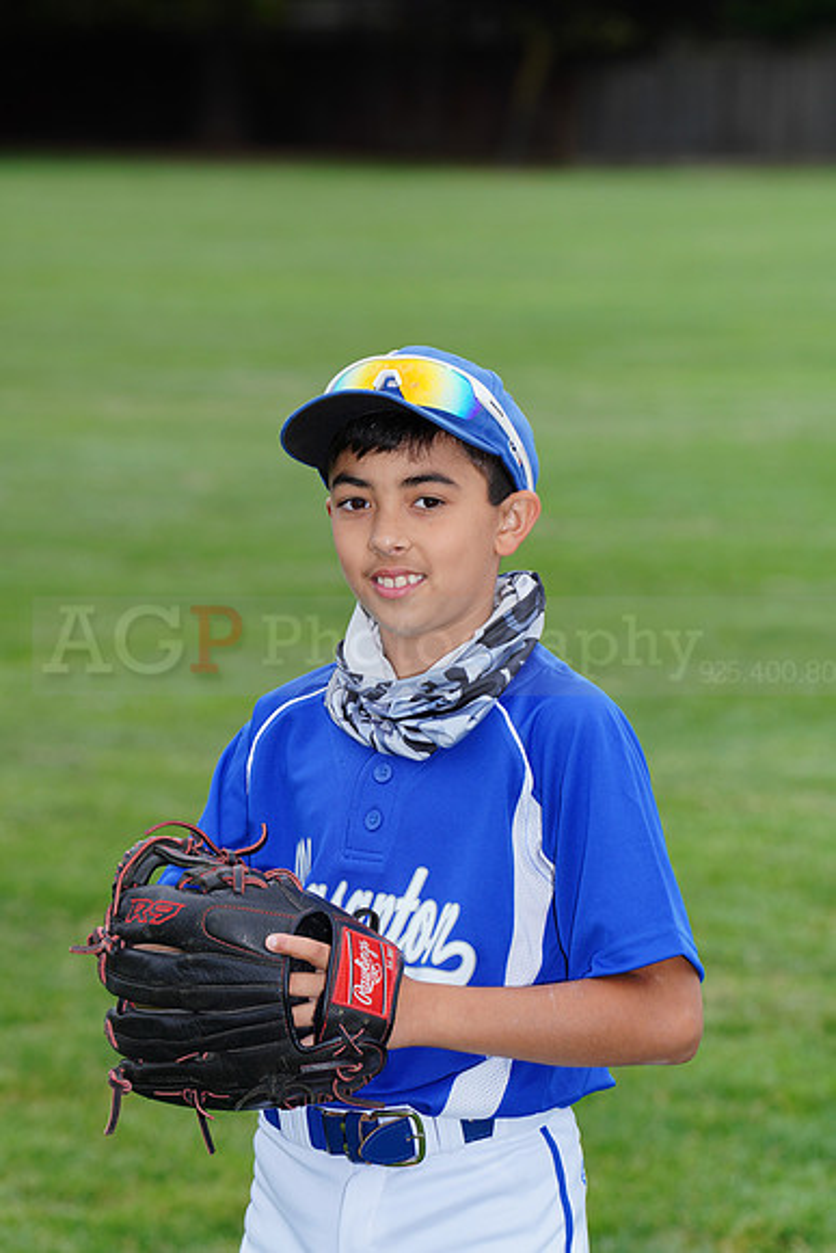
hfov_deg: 6.9
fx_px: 6962
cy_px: 626
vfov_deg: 10.3
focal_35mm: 200
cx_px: 418
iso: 200
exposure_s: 1/200
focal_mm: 200
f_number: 8
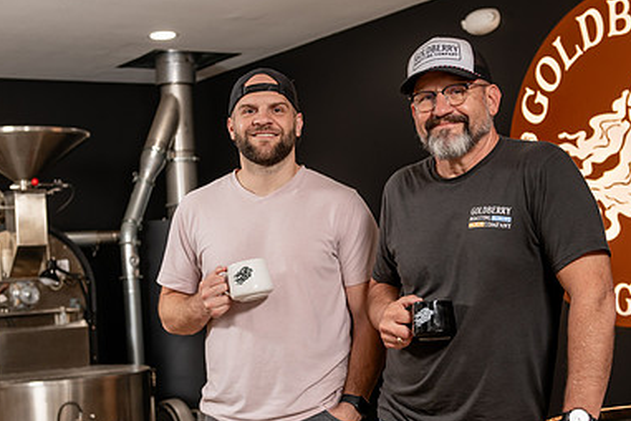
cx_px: 311
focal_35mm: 73
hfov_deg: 27.7
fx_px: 1279
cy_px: 246
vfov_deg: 18.7
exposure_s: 1/125
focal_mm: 48
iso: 500
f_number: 4
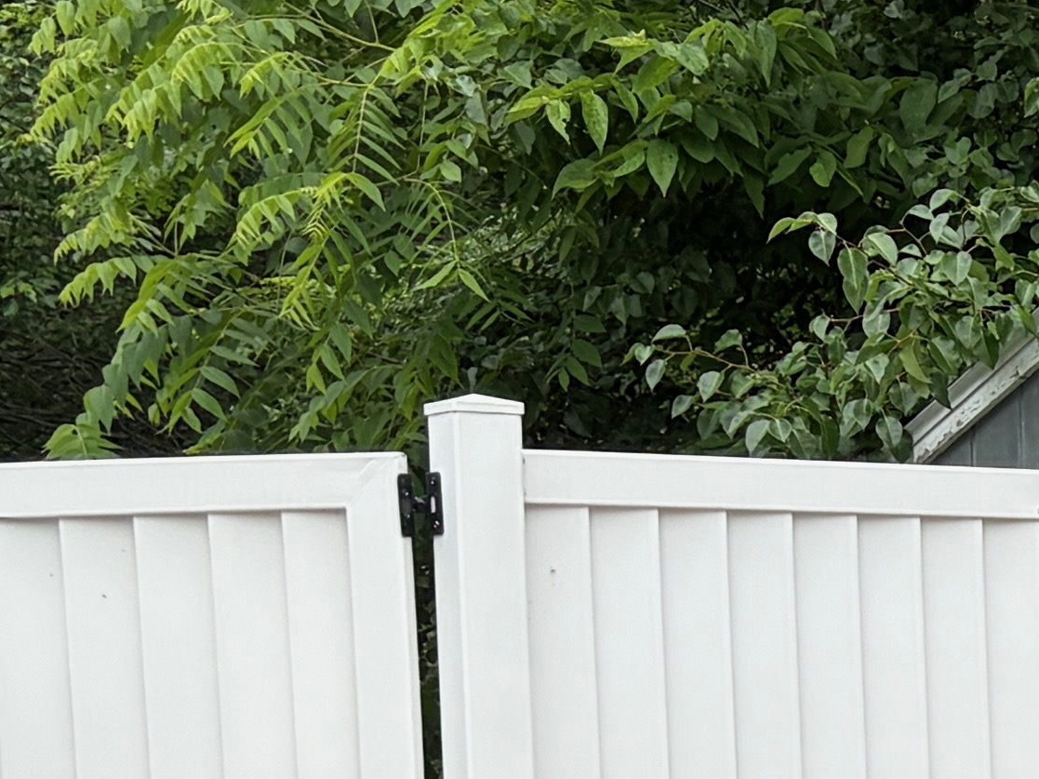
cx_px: 2070
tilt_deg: -5.2
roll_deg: +0.8
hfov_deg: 12.9
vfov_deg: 10.9
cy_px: 1049
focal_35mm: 133
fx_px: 3991
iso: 50
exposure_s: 1/1484
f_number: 1.6
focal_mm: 5.96
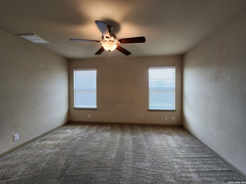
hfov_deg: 106.2
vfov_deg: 89.9
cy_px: 92
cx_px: 123
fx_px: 92
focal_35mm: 13
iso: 100
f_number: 2.2
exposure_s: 1/60
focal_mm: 2.2
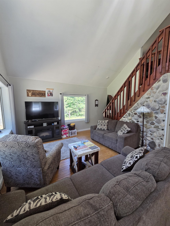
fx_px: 85
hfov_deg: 89.9
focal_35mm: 13
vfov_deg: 106.2
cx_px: 85
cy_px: 113
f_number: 2.2
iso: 250
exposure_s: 1/120
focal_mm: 2.2
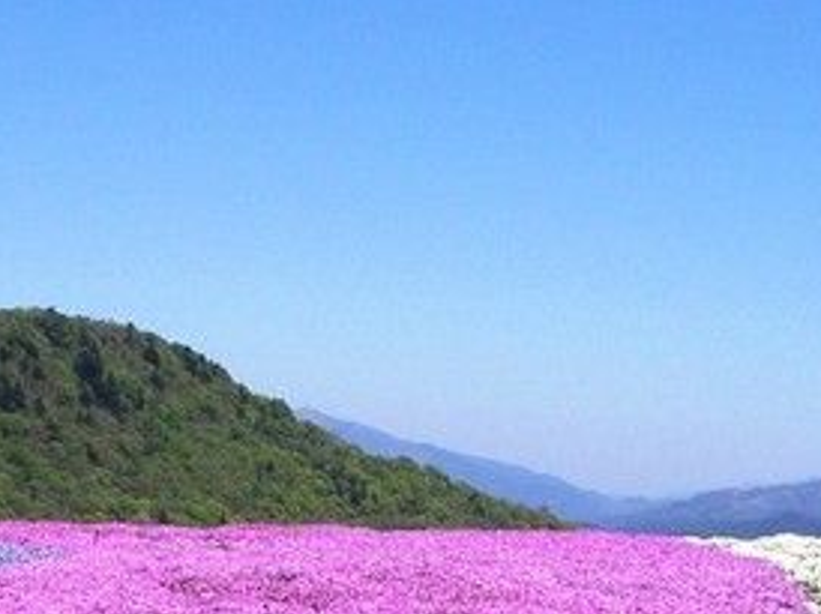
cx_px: 325
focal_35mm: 113
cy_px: 574
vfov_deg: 13.0
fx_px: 2678
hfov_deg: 17.4
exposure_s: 1/640
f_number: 4.3
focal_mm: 6.2
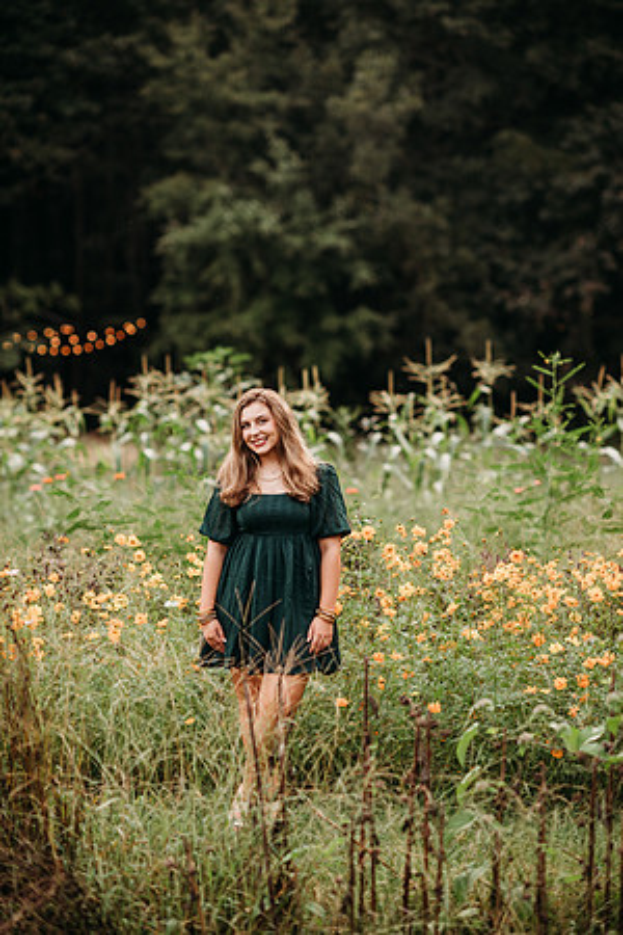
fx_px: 2206
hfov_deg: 16.1
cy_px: 468
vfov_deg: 23.9
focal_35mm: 85
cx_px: 312
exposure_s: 1/500
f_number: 2.2
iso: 100
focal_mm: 85
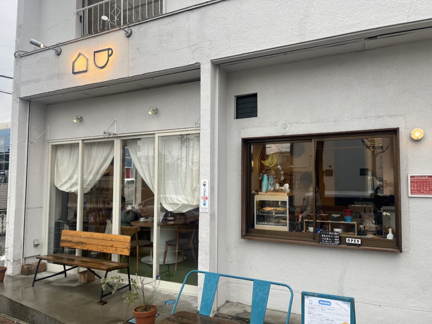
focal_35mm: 26
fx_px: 324
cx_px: 216
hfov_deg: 67.3
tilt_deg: +4.6
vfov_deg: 53.1
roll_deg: -0.7
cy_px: 162
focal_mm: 5.1
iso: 50
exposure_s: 1/316
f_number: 1.6
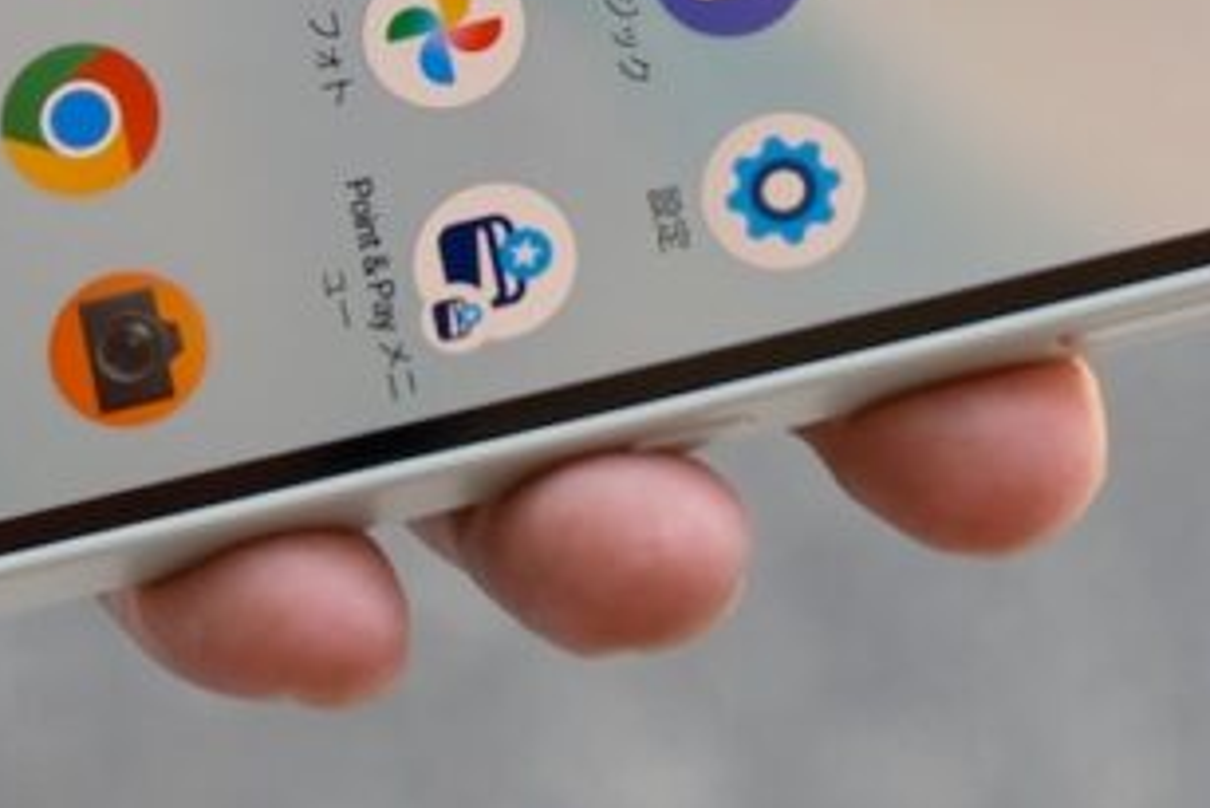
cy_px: -378
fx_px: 9449
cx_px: 741
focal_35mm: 281
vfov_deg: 4.9
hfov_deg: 7.3
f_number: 4
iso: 250
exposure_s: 1/125
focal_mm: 48.2
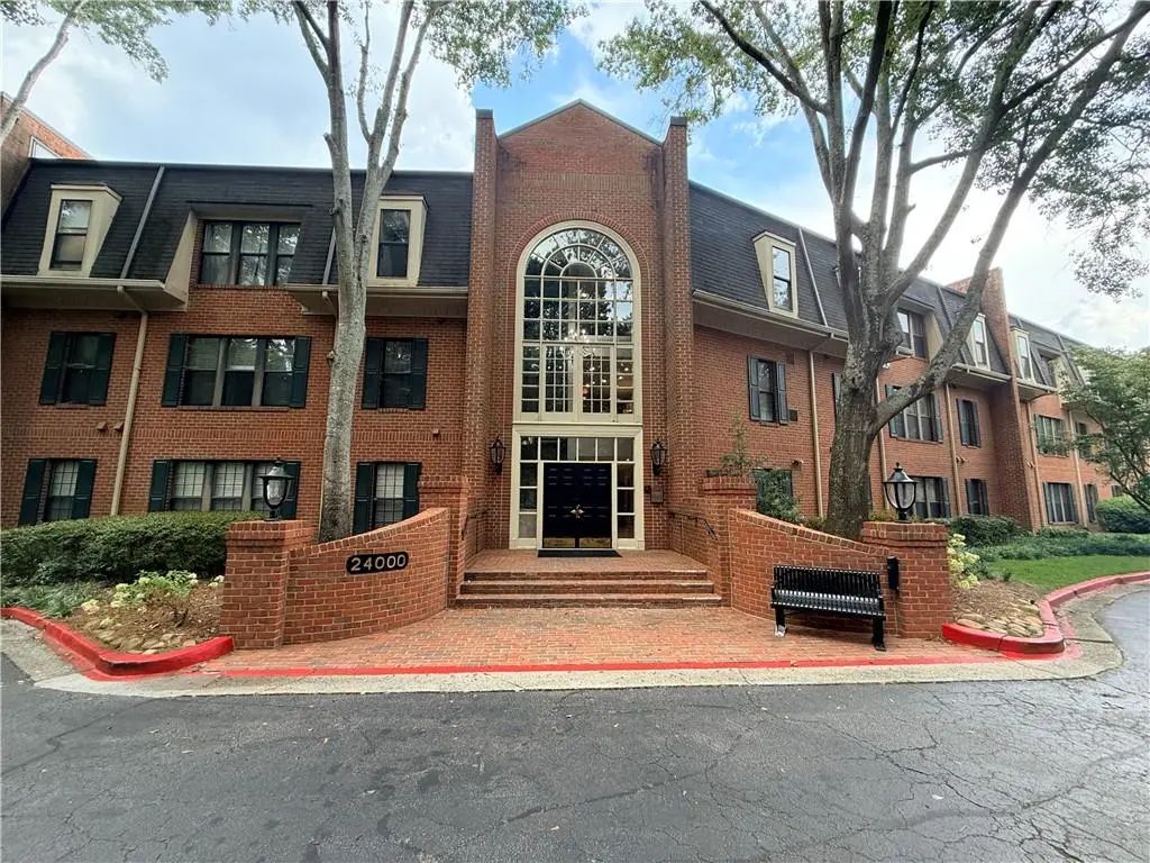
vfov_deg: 85.7
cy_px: 432
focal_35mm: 14
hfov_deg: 102.1
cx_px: 575
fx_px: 465
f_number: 2.2
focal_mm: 2.22
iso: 80
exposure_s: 1/121
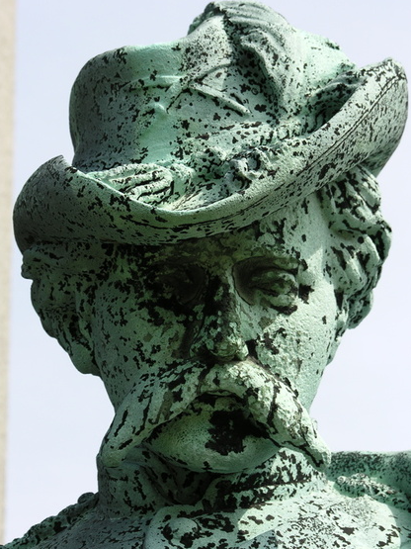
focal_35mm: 136
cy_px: 268
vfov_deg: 14.5
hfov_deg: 10.9
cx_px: 201
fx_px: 2154
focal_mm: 32.4
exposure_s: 1/263
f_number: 5.4
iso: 50
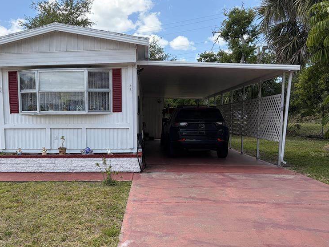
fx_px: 342
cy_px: 154
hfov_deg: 50.4
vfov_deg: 39.4
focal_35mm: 36
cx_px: 109
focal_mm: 5.96
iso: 64
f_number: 1.6
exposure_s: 1/2538
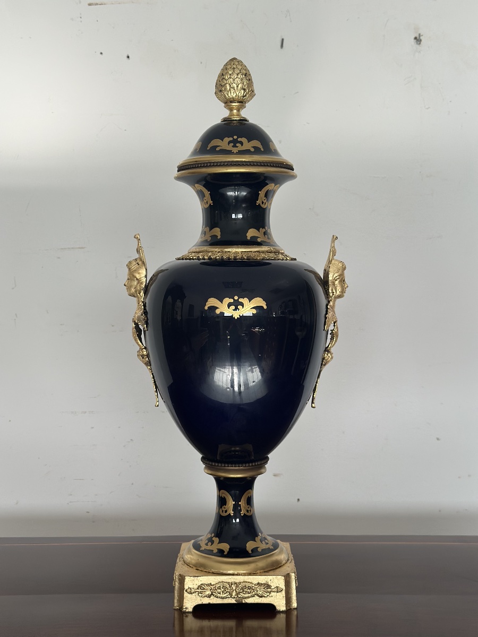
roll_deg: +0.7
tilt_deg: -2.7
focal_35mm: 48
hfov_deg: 30.3
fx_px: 884
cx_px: 239
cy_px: 318
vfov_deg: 39.7
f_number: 1.78
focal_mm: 6.86
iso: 125
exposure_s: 1/89
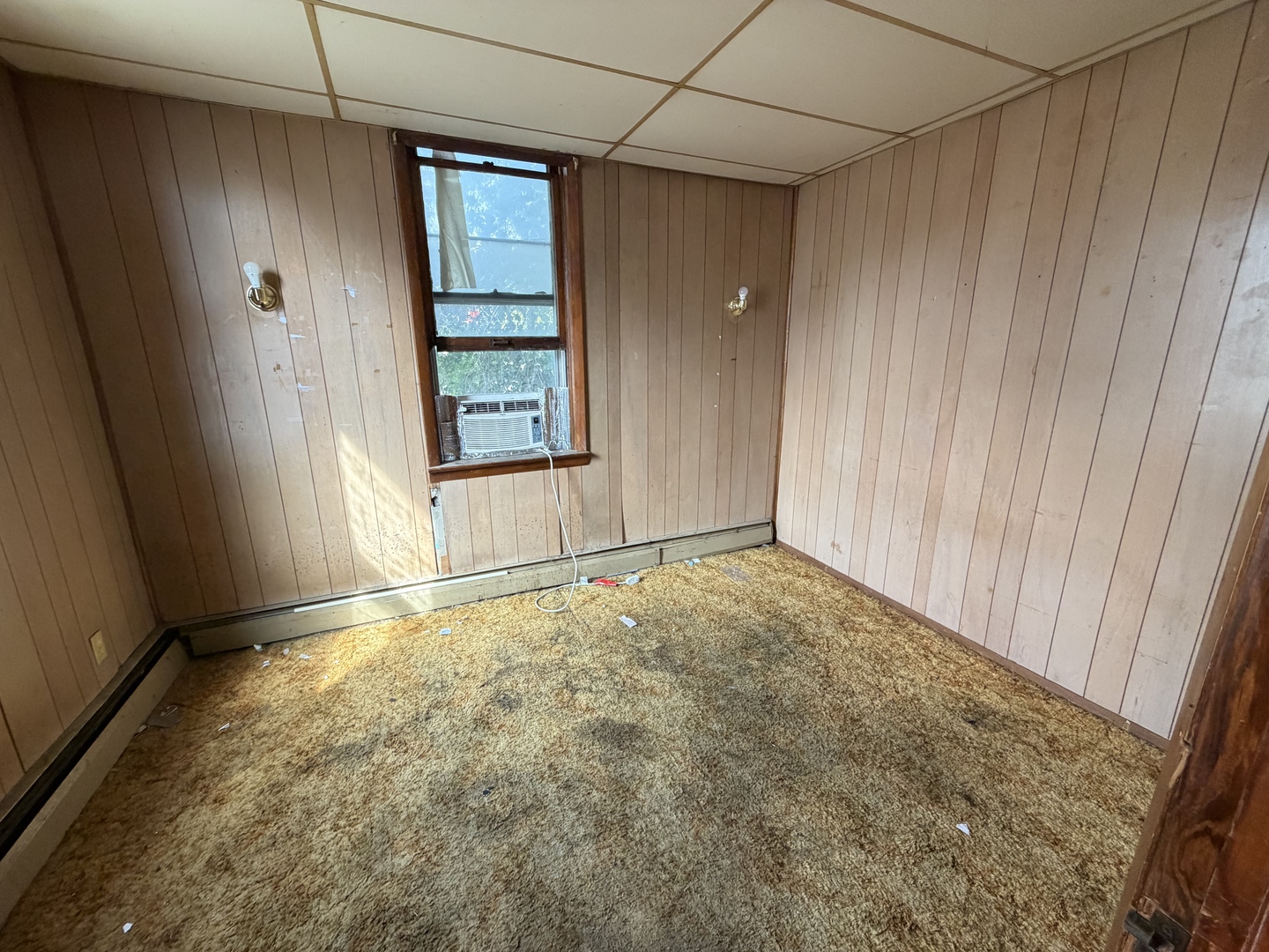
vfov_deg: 85.7
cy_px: 476
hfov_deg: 102.1
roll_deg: +1.6
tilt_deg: -15.1
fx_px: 513
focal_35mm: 14
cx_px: 634
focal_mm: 2.22
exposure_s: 1/121
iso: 250
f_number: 2.2
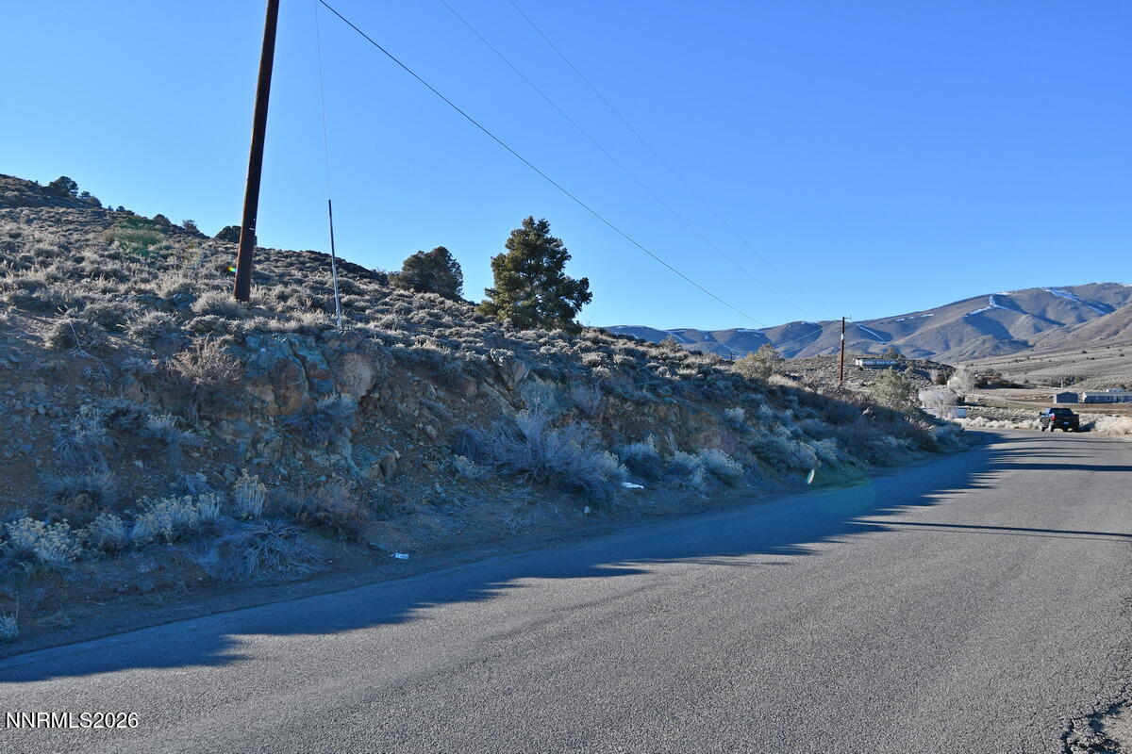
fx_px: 943
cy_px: 377
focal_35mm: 30
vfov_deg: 43.6
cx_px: 566
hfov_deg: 61.9
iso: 100
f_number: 8
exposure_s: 1/250
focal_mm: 20
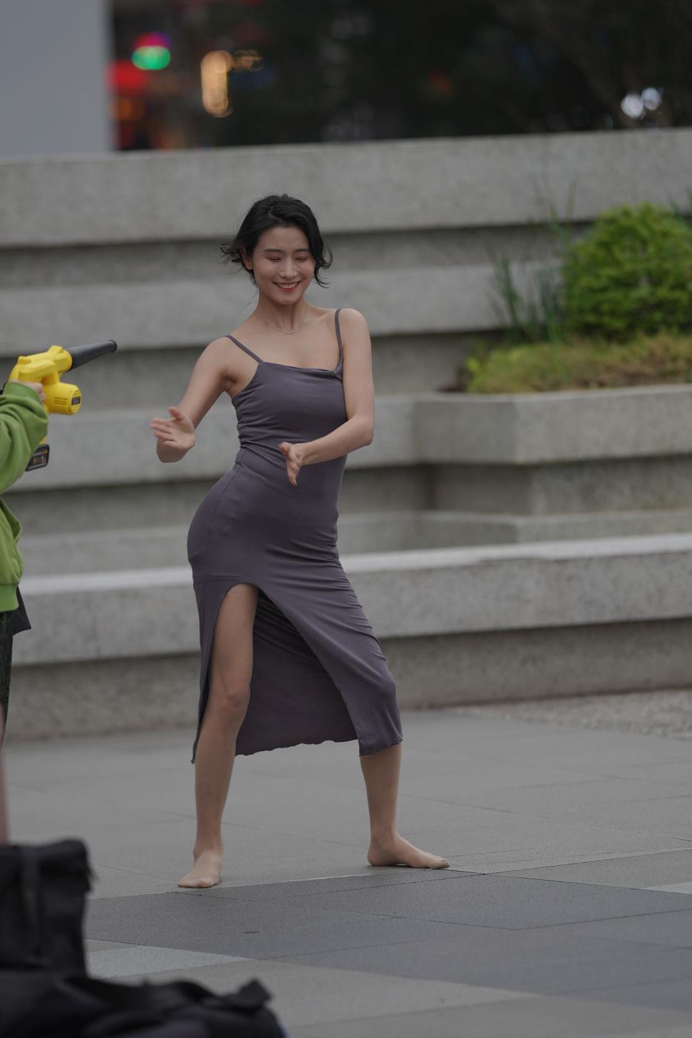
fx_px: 5825
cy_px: 519
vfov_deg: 10.2
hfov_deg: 6.8
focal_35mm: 202
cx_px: 346
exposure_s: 1/400
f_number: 2
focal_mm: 135
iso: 100
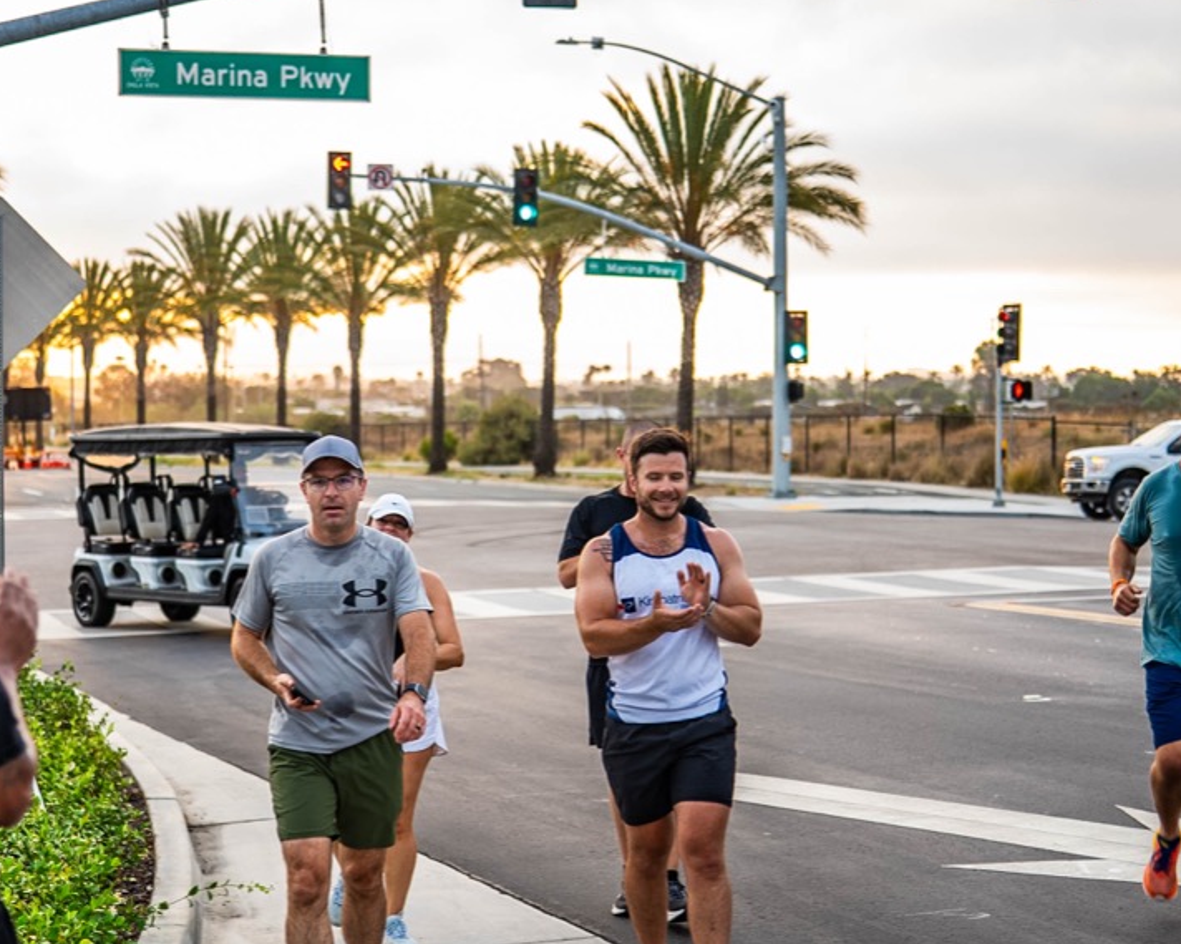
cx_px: 503
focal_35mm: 76
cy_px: 509
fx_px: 2655
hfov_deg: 25.0
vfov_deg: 20.2
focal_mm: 36
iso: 160
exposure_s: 1/160
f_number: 2
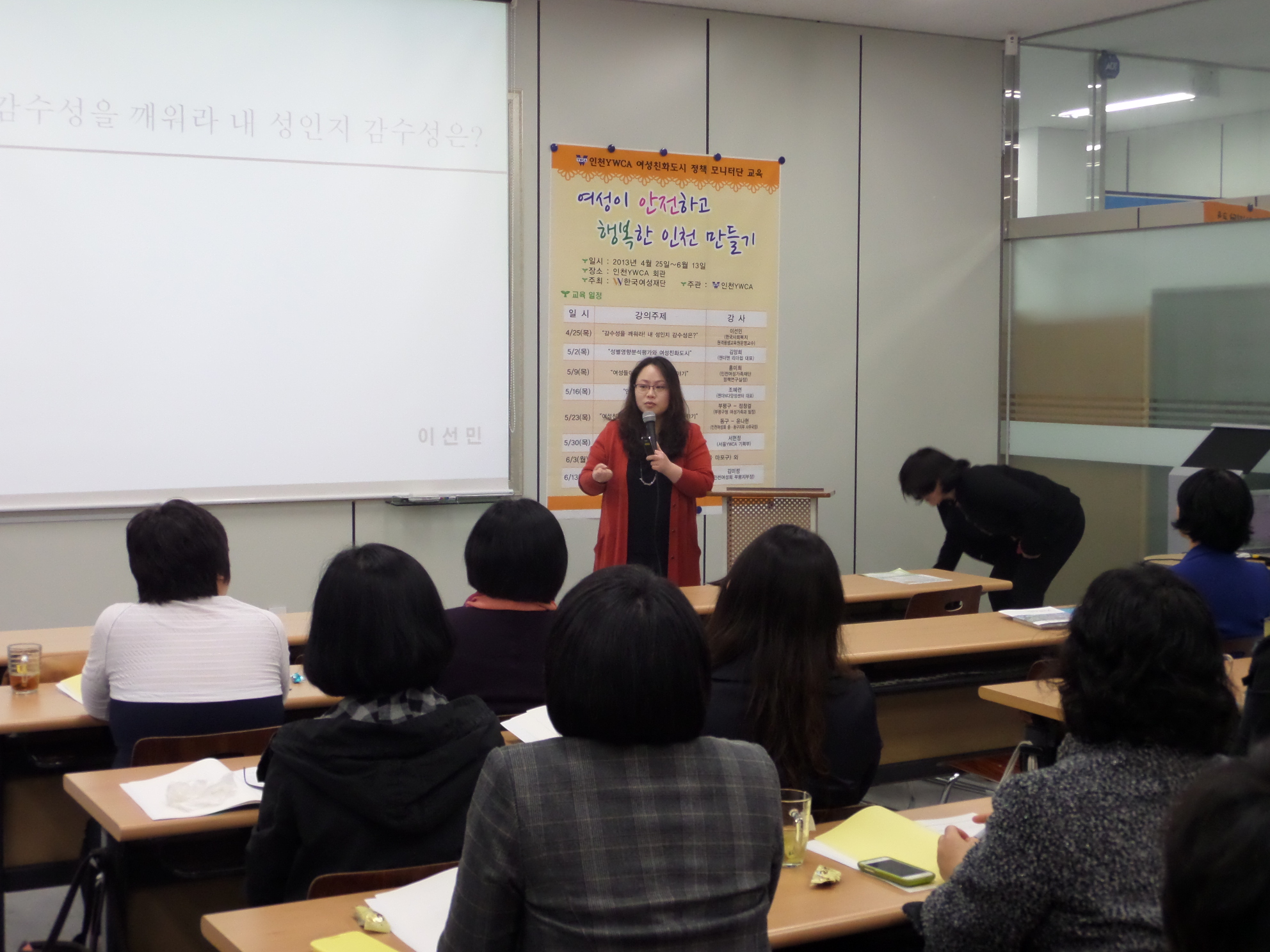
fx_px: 1944
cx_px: 635
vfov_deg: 27.5
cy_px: 476
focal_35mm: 53
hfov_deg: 36.2
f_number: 3.8
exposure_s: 1/45
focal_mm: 8.7
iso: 400
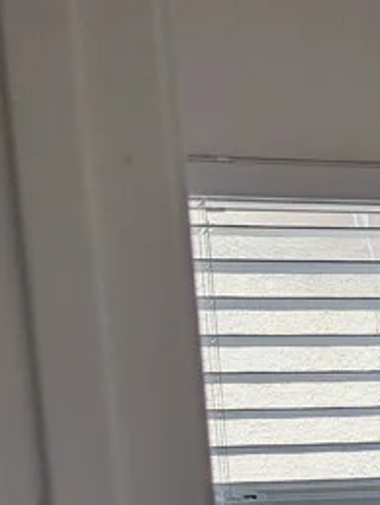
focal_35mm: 95
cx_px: 395
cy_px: 835
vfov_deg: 17.7
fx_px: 1388
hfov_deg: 15.3
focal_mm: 6.81
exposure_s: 1/119
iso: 46
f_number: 1.85
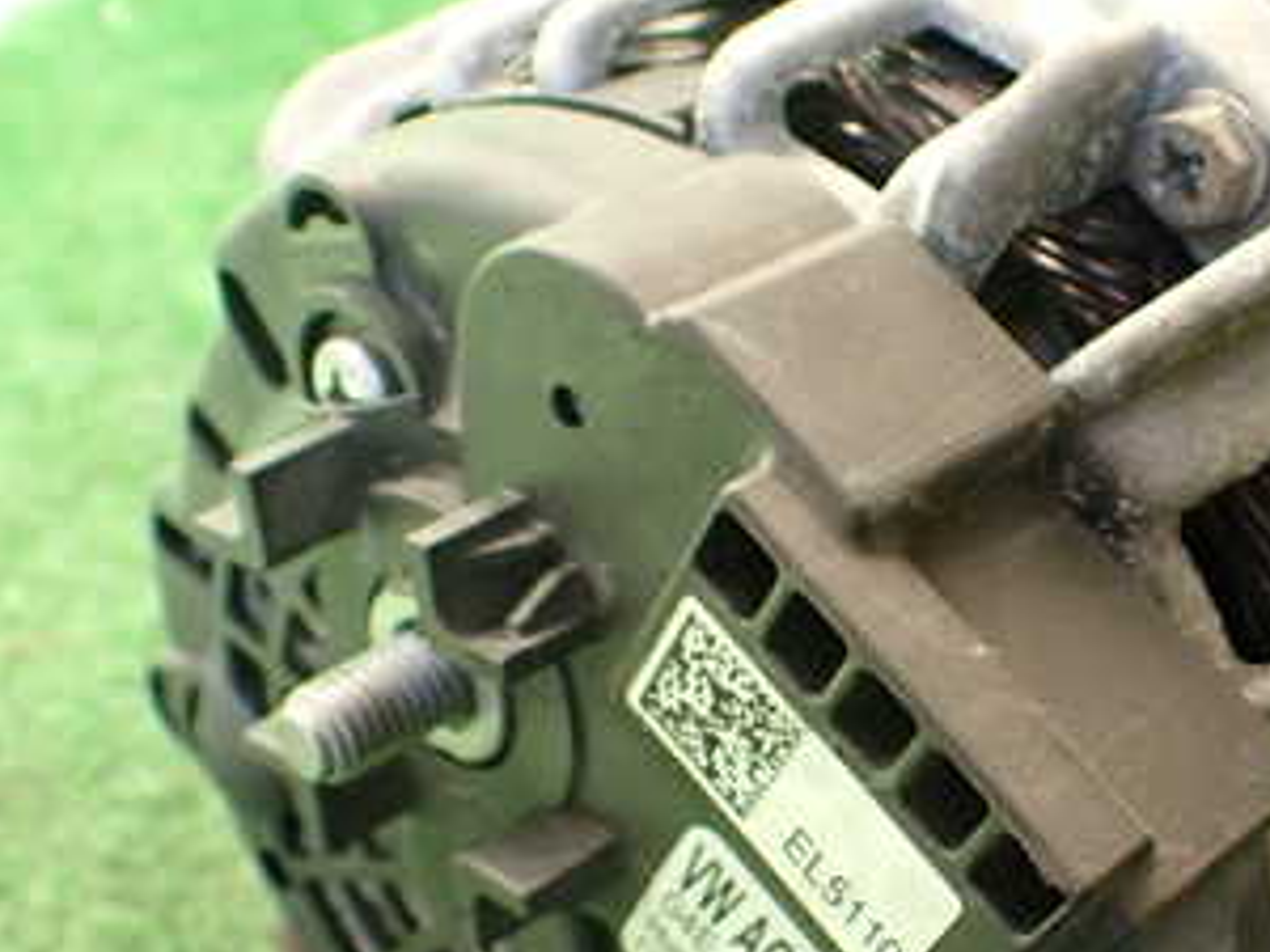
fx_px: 2201
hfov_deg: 31.6
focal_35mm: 60
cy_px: 702
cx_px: 961
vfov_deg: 24.2
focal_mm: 5.4
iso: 320
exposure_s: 1/125
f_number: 2.3
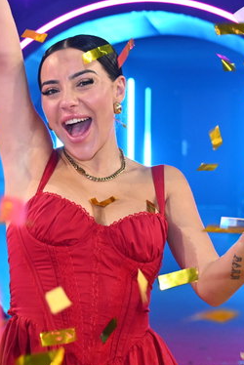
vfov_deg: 18.7
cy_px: 176
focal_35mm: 109
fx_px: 1106
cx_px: 27
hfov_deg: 12.5
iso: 1600
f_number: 3.5
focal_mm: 34
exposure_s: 1/125
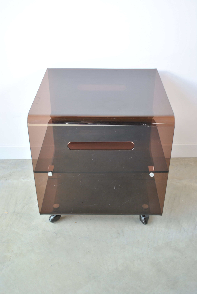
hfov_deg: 34.3
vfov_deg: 49.5
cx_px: 98
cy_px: 147
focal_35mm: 39
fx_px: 319
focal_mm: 26
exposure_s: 1/50
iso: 100
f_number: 4.5
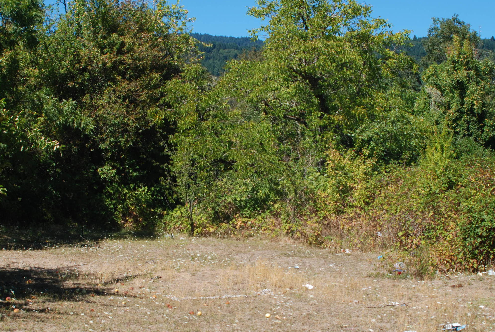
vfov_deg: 21.5
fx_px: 867
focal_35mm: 63
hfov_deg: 31.8
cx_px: 229
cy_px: 225
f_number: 7.1
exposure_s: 1/200
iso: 100
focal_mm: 28
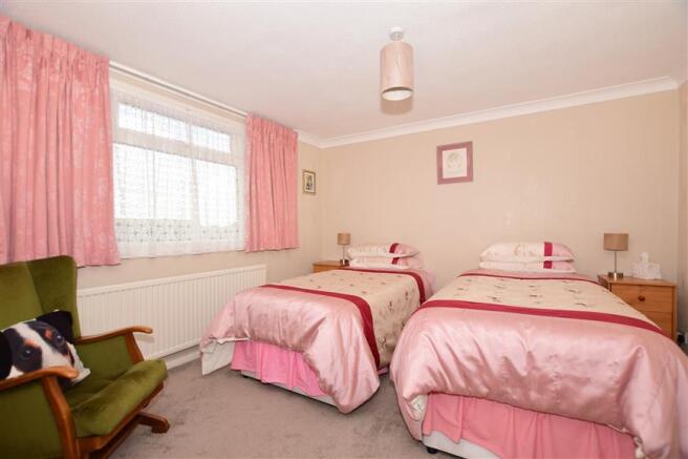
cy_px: 230
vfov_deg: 77.3
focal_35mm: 15
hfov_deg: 100.4
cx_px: 344
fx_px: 287
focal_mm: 10
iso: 200
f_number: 5.6
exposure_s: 1/125
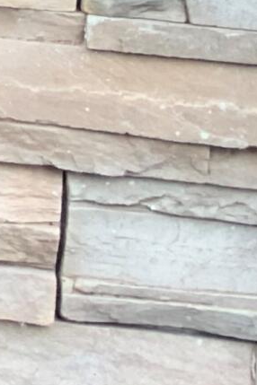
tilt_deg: -6.2
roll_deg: -1.6
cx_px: -877
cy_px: -373
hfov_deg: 5.4
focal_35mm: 211
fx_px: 2259
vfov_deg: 9.2
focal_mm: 3
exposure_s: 1/60
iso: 50
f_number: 1.8
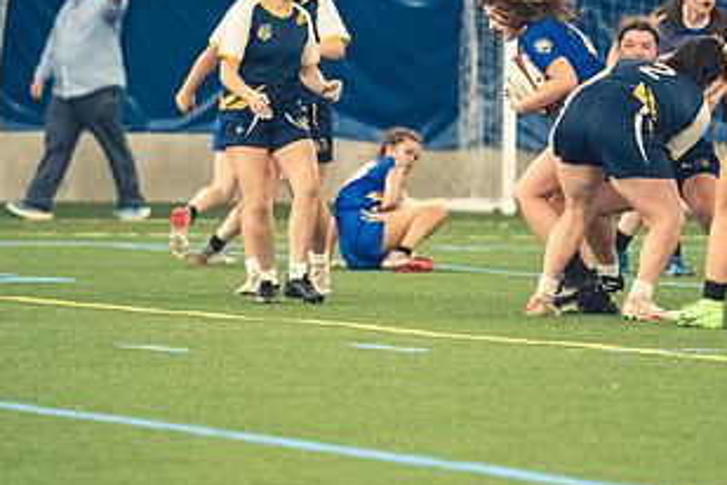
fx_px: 11369
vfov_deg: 2.4
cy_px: 238
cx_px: 438
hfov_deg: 3.7
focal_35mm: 563
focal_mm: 200
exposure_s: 1/500
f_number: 2.8
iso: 12800
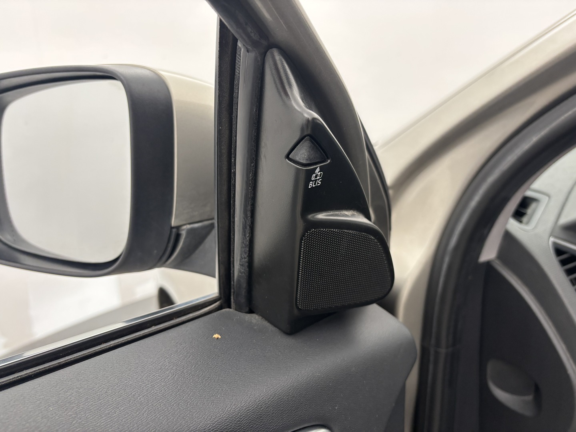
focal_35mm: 26
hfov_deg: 67.3
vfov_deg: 53.1
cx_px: 288
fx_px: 433
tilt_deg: -15.8
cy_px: 216
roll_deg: +2.8
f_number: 1.6
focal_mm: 5.96
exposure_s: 1/50
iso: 200
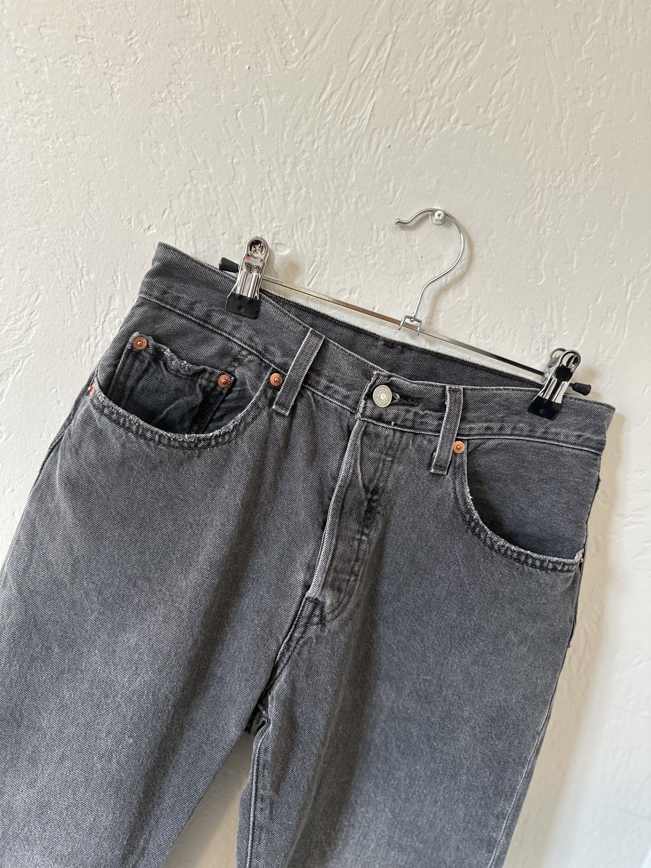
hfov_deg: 56.8
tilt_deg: -7.7
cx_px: 326
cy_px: 434
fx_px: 602
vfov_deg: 71.6
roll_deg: -19.4
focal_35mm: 24
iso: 200
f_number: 1.78
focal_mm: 6.86
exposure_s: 1/120
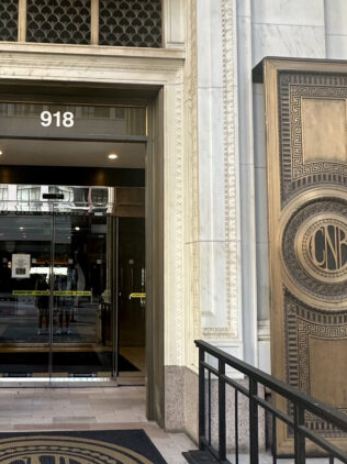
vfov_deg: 54.0
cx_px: 78
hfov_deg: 40.3
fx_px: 455
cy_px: 233
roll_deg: -0.1
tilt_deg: +6.0
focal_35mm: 34
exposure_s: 1/99
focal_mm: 2.22
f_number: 2.2
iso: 80
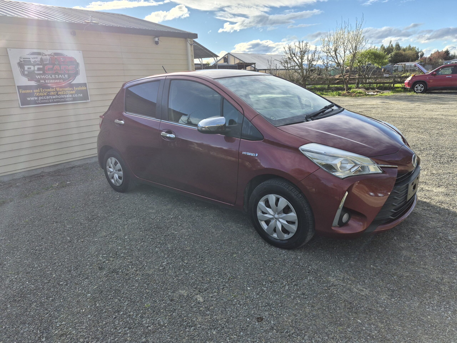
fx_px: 304
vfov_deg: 58.9
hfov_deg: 73.9
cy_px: 172
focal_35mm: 23
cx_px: 228
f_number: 1.8
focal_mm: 5.4
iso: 80
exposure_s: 1/4944
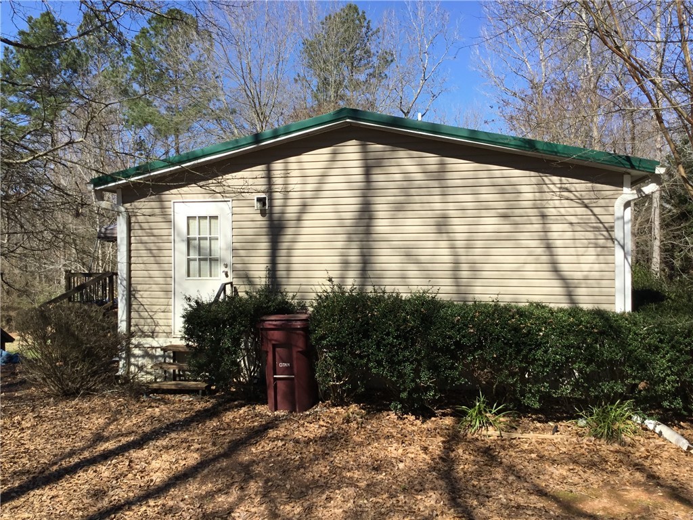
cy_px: 260
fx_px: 621
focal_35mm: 31
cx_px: 346
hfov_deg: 58.4
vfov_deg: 45.4
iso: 25
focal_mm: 3.3
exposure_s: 1/916
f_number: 2.4
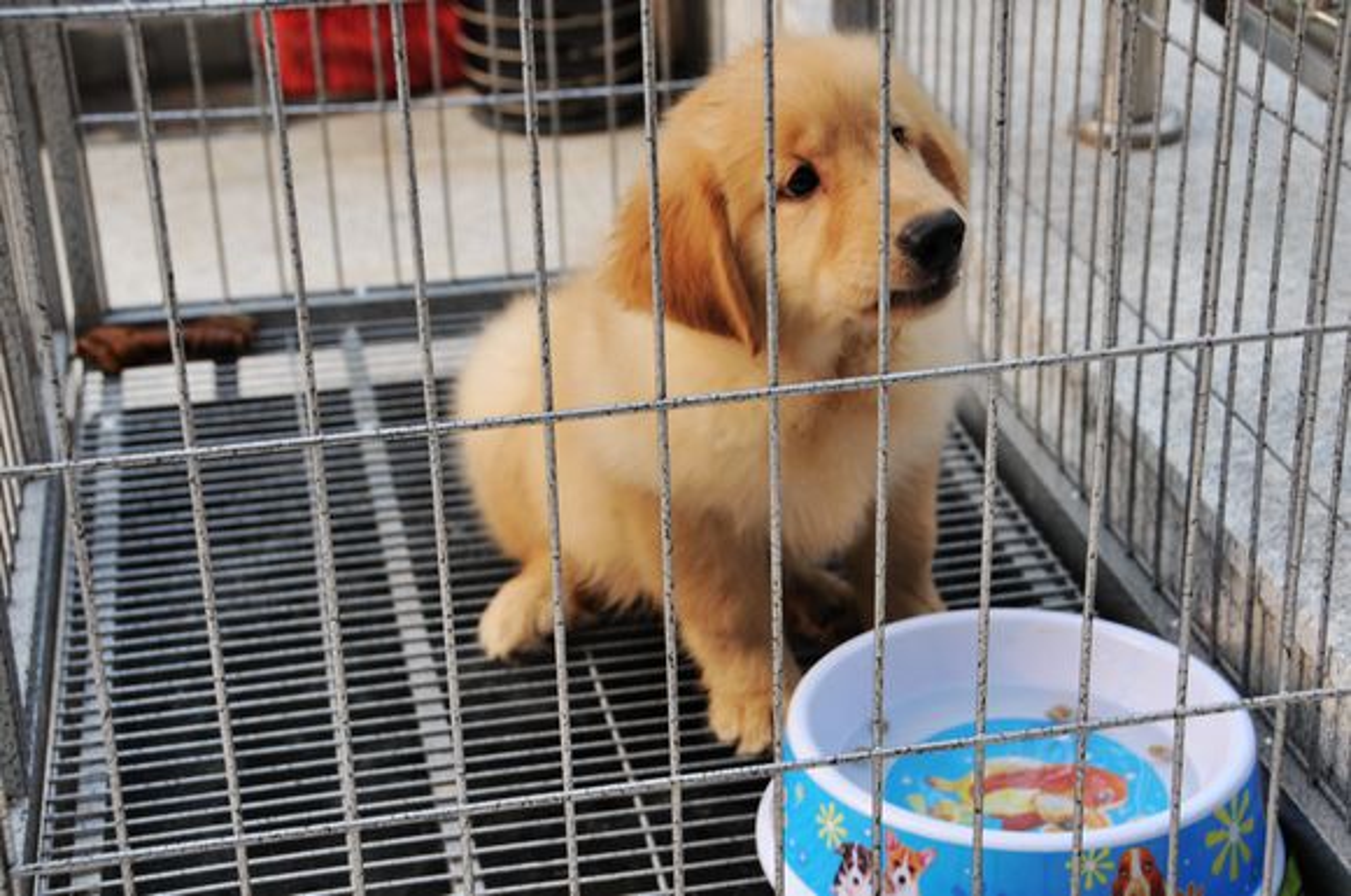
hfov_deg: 30.6
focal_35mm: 66
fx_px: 2473
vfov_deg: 20.6
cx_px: 676
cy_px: 448
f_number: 5.6
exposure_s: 1/125
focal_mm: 44
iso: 200
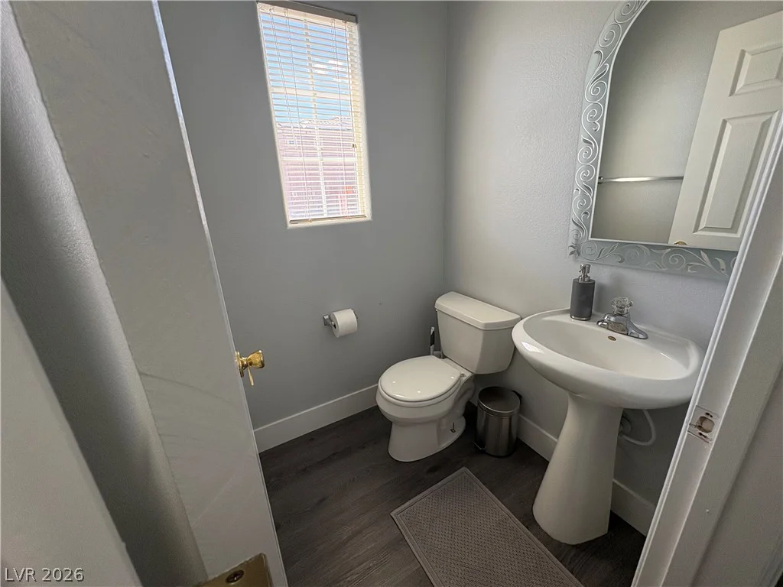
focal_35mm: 14
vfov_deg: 85.7
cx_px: 392
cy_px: 294
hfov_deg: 102.1
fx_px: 317
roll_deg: +2.5
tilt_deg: -18.5
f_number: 2.2
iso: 125
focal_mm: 2.22
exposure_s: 1/124
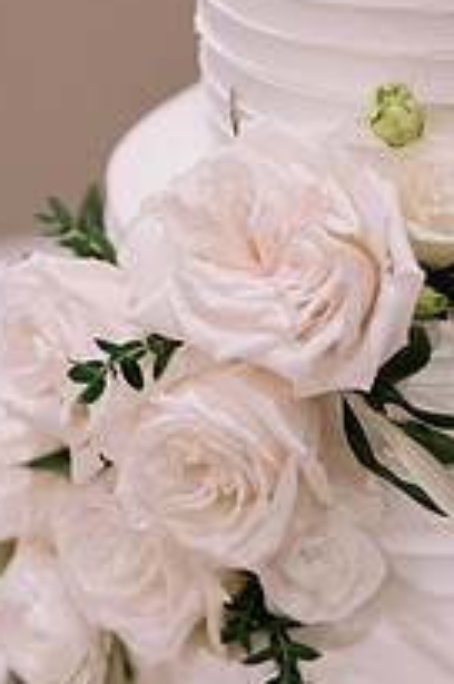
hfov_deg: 12.4
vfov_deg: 18.5
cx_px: 214
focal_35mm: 110
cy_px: 487
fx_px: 2088
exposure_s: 1/125
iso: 2500
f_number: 2.2
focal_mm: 50
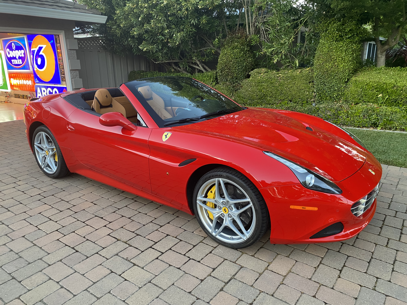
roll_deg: +0.9
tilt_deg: -17.4
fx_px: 306
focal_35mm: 26
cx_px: 204
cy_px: 152
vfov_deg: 53.1
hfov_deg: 67.3
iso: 250
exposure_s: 1/60
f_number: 1.8
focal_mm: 4.25
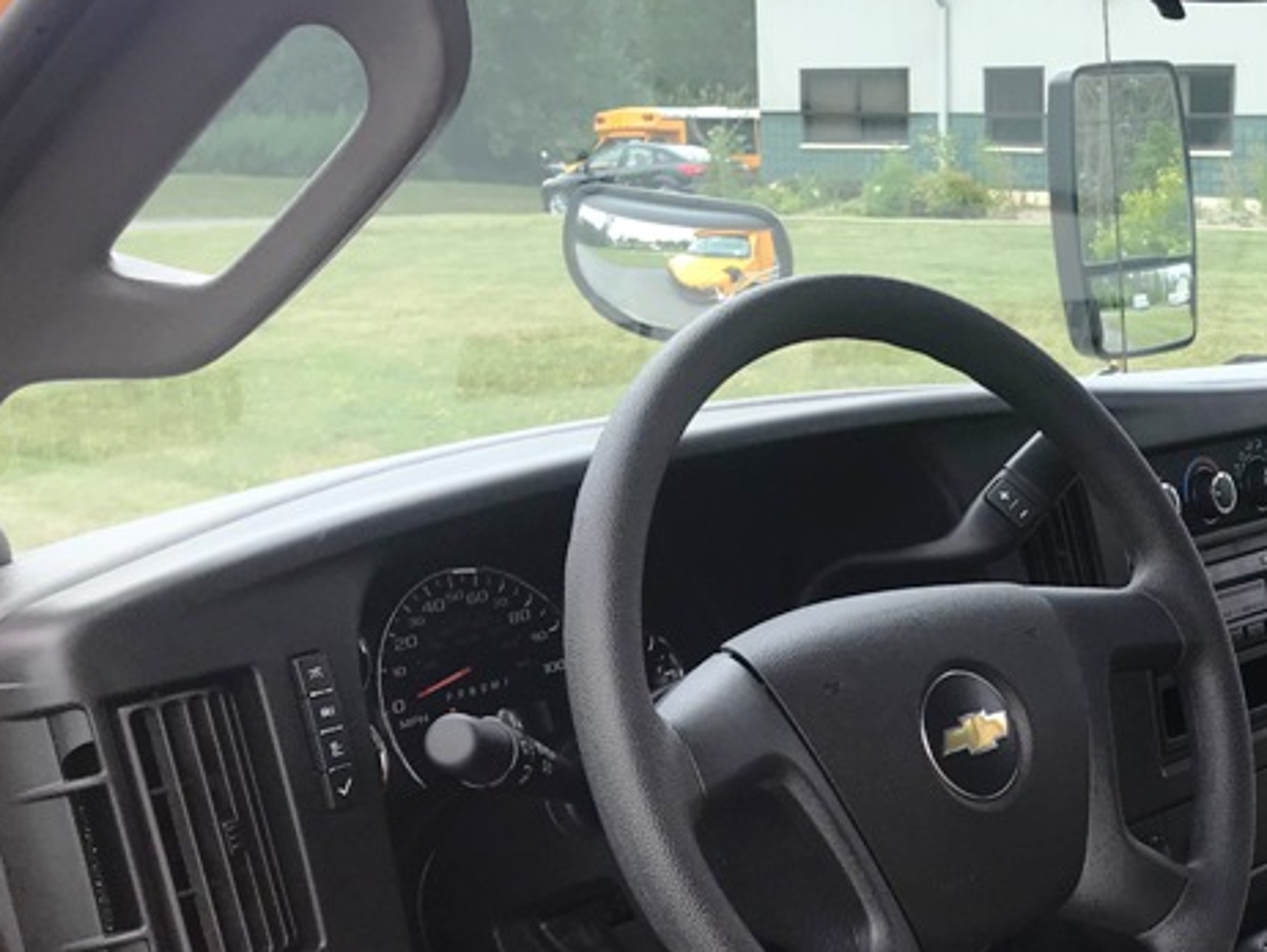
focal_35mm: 62
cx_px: 1256
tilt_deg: -10.4
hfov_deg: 29.2
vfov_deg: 23.5
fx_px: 2270
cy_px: 669
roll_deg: -0.8
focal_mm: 3.99
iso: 20
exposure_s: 1/199
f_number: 1.8
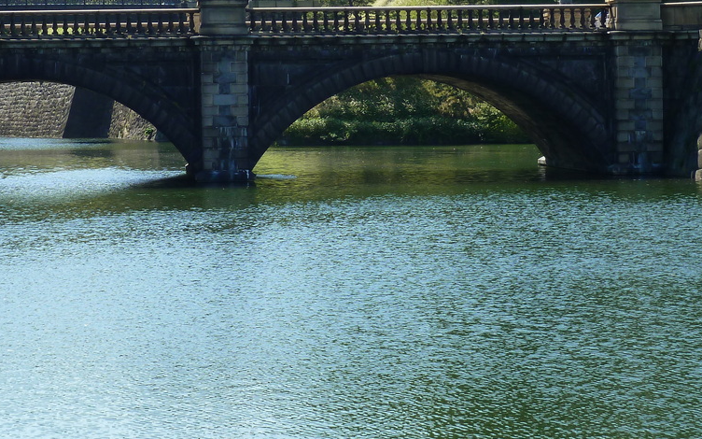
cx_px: 257
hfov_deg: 22.3
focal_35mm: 93
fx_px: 1779
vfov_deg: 14.0
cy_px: 72
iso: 80
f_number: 3.9
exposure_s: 1/320
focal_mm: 9.1
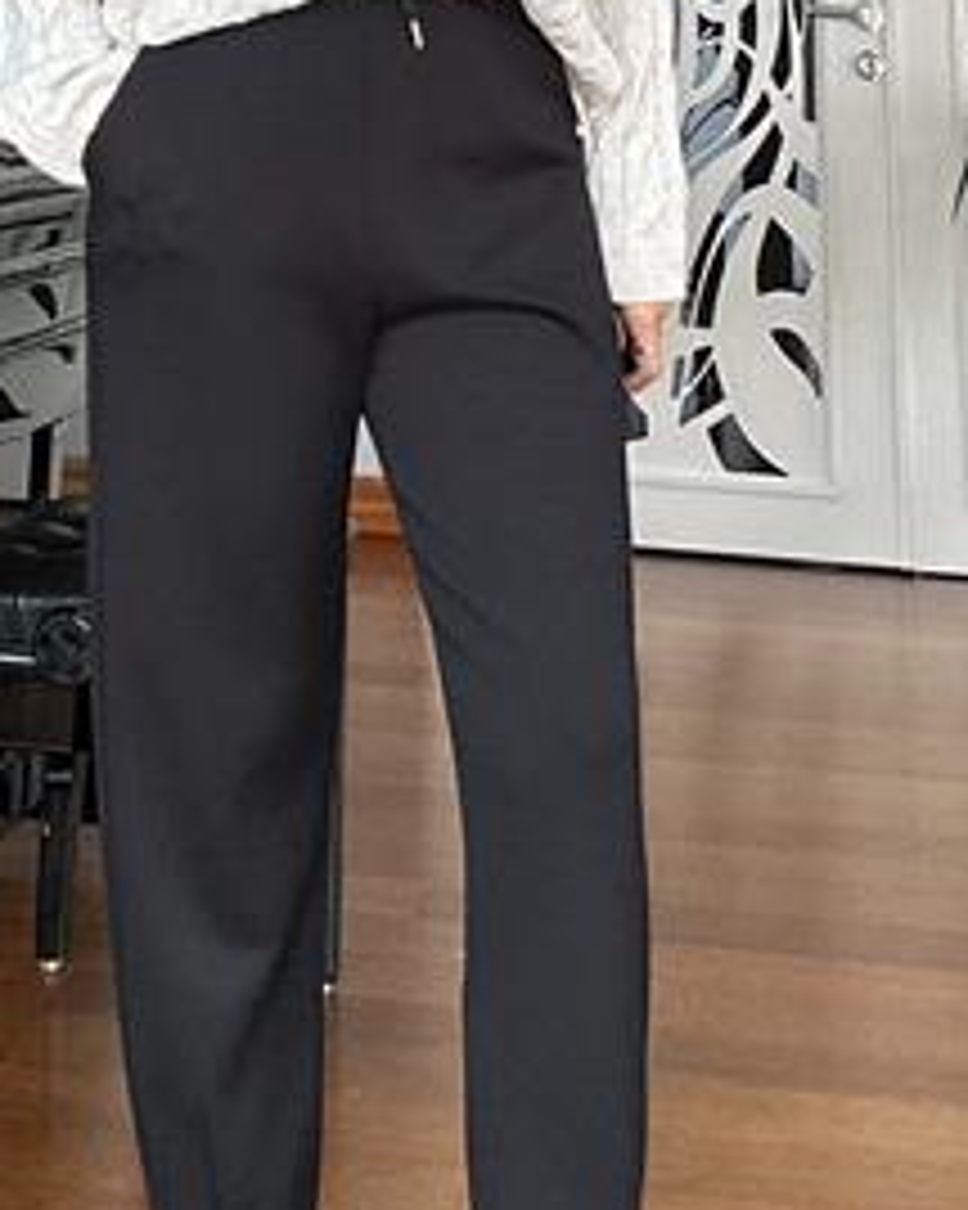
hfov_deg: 25.9
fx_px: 2078
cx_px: 252
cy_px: 205
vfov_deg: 31.5
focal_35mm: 58
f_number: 1.9
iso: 80
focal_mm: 2.69
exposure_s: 1/80
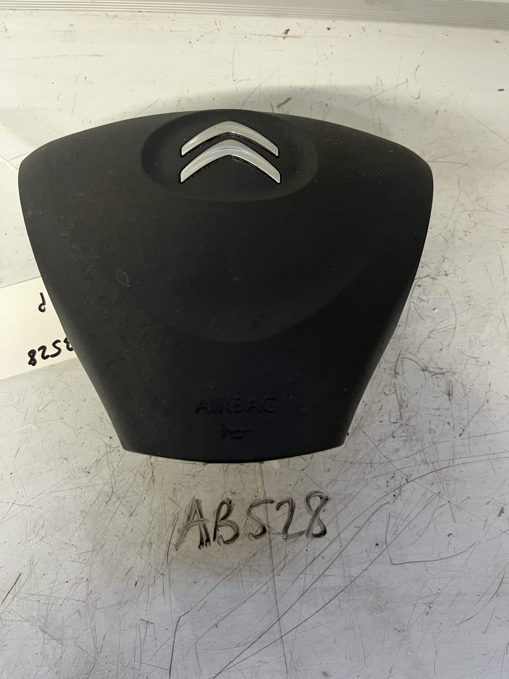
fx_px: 510
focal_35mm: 26
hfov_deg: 53.1
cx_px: 254
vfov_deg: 67.3
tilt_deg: -75.1
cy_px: 340
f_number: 1.6
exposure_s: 1/50
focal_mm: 5.1
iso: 250
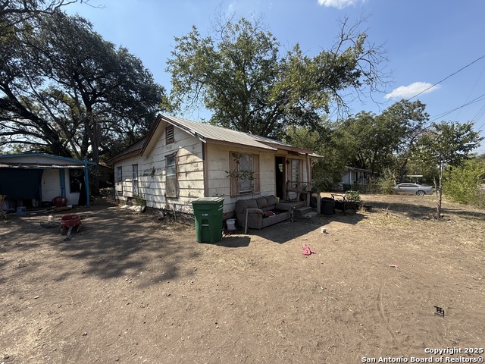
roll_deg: +0.5
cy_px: 182
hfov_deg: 102.1
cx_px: 242
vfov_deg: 85.7
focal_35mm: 14
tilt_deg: -0.5
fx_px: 196
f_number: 2.2
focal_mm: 2.22
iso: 50
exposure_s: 1/928
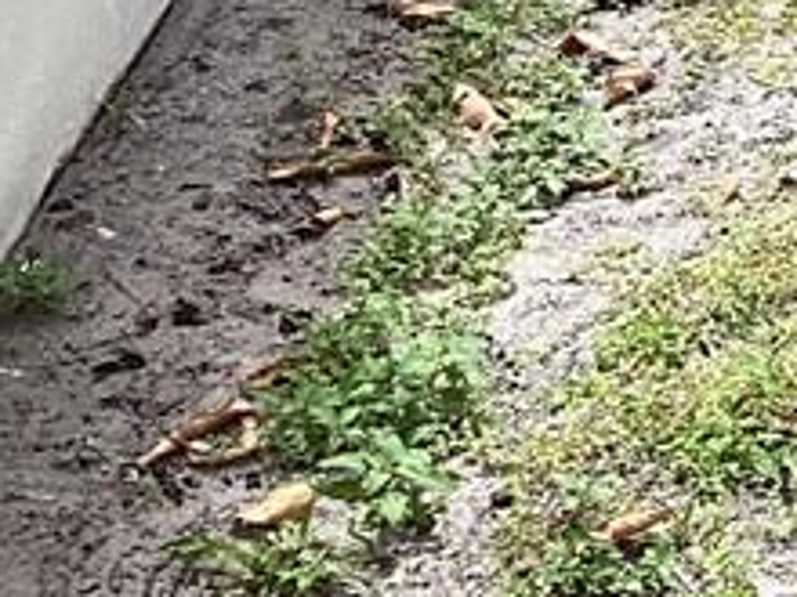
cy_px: -416
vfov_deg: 9.8
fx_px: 3315
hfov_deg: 11.6
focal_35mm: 144
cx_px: 1840
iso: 32
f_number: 2.4
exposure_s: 1/120
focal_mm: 3.3
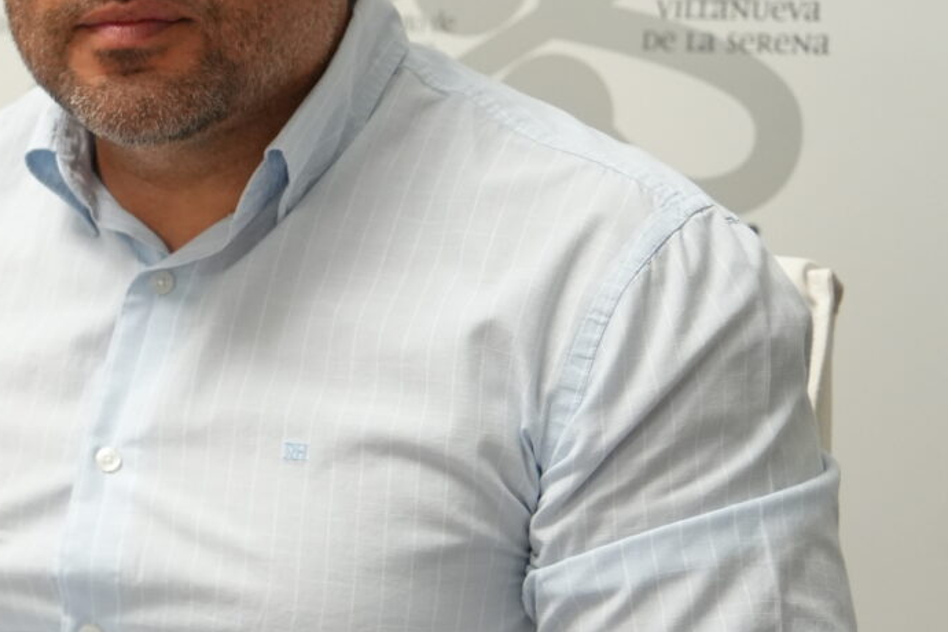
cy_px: 407
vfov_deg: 14.8
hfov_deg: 20.0
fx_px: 2422
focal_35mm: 92
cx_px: -349
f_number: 4
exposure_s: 1/160
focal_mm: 31
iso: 2500
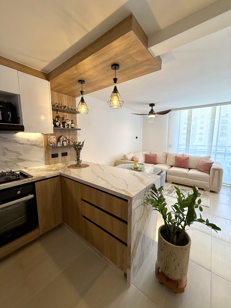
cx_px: 116
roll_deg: -0.3
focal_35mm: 14
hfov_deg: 85.7
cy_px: 154
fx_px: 125
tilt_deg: -7.3
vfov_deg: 102.1
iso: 250
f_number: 2.2
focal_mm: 2.22
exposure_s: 1/120
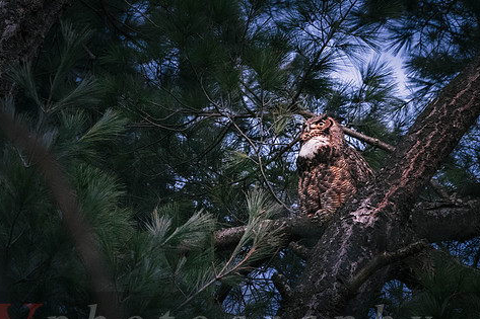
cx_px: 154
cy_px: 170
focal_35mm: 730
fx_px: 9729
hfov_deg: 2.8
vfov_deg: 1.9
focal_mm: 320
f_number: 5.6
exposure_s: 1/40
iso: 3200
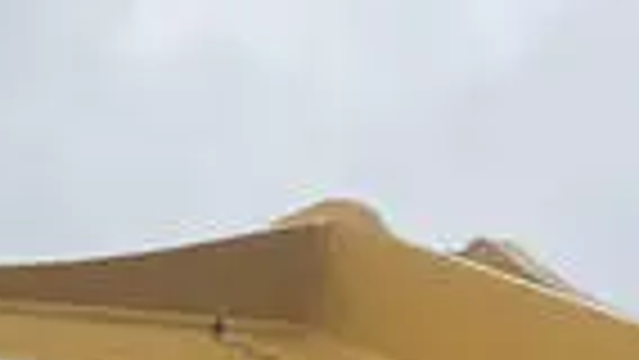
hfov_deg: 11.5
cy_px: 702
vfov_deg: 7.3
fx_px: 2712
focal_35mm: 160
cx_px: -792
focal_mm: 4.25
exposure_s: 1/568
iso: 32
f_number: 1.8
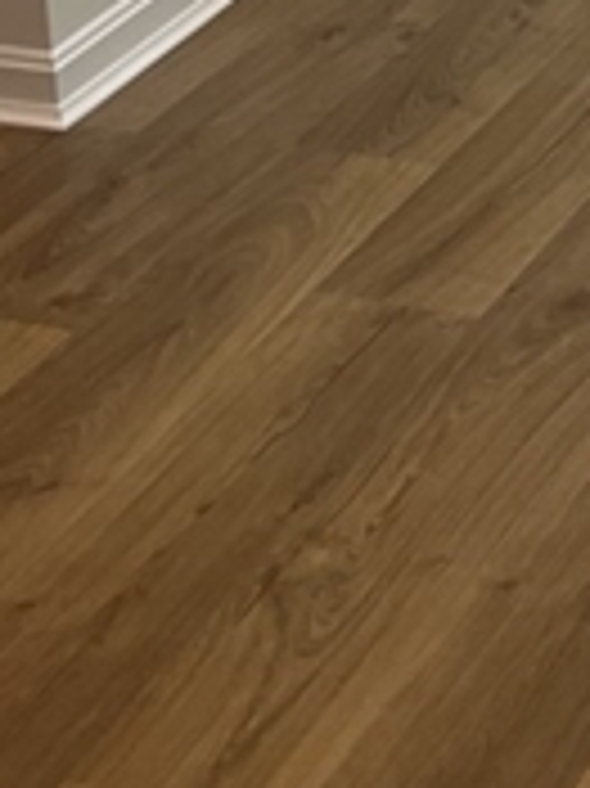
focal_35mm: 114
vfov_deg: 14.9
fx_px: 2594
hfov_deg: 11.9
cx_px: 1081
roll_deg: +1.2
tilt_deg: -11.5
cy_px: -666
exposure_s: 1/120
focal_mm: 5.7
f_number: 1.5
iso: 100
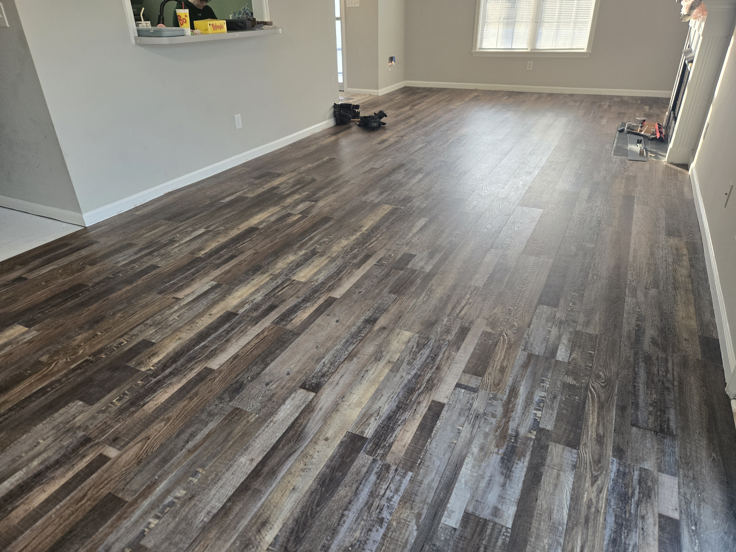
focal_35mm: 23
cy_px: 276
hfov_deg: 73.9
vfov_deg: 58.9
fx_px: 489
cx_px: 368
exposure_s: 1/120
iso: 125
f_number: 1.8
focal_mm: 5.4
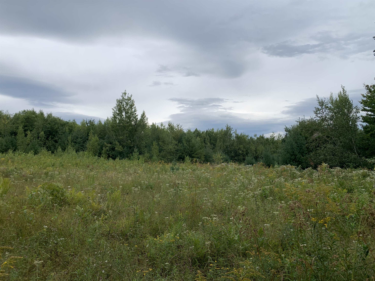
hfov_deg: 67.3
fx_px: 282
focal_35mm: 26
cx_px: 188
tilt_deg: +7.1
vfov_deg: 53.1
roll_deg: +3.8
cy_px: 140
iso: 25
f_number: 1.8
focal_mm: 4.25
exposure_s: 1/2915
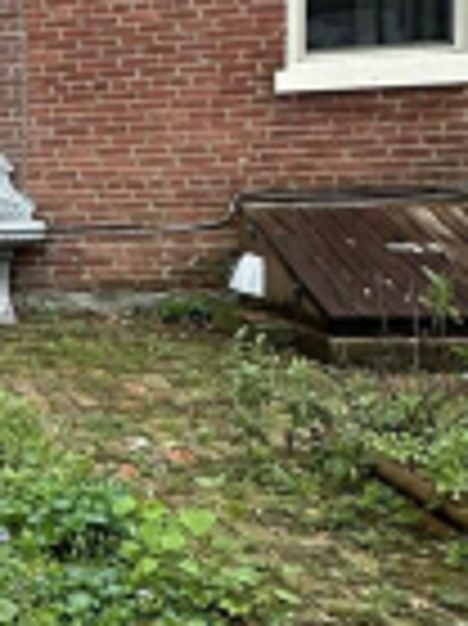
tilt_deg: -4.2
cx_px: -603
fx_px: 1210
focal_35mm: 67
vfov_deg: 28.9
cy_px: 241
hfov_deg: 15.0
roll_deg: +2.2
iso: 40
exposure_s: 1/404
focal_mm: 2.22
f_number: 2.2
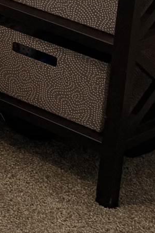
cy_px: -237
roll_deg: +0.8
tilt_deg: -10.1
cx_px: -578
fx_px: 1093
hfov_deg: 6.0
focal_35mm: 169
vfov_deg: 11.0
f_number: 1.78
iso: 64
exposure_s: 1/120
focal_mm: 6.76
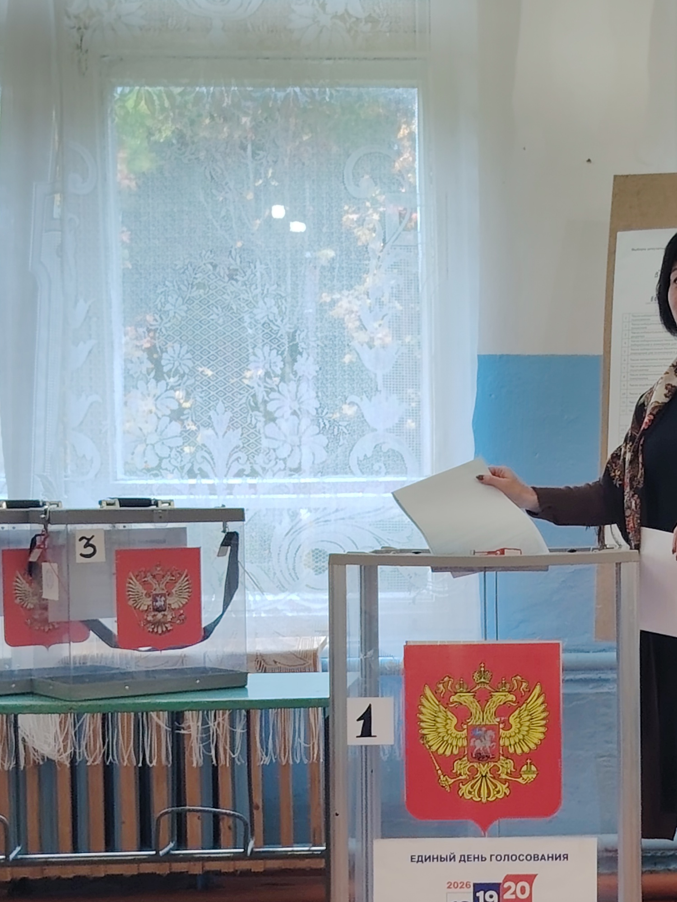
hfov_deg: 19.5
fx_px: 1930
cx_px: 630
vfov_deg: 26.2
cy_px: 571
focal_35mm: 74
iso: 338
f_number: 1.75
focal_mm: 5.25
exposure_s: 1/25
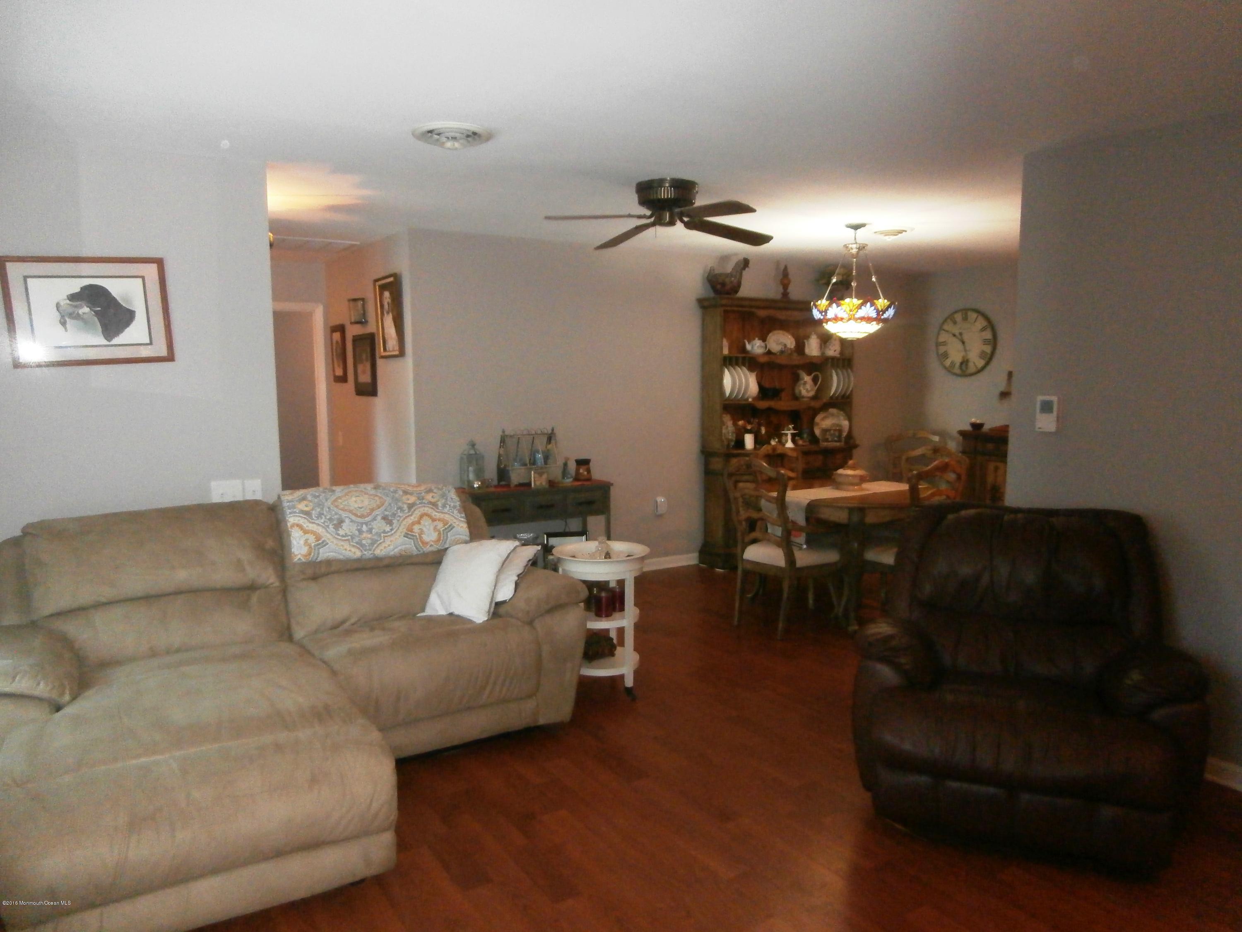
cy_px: 466
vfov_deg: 56.8
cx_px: 621
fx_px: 861
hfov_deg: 71.6
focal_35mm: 24
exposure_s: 1/30
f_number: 3
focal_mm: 4.2
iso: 500
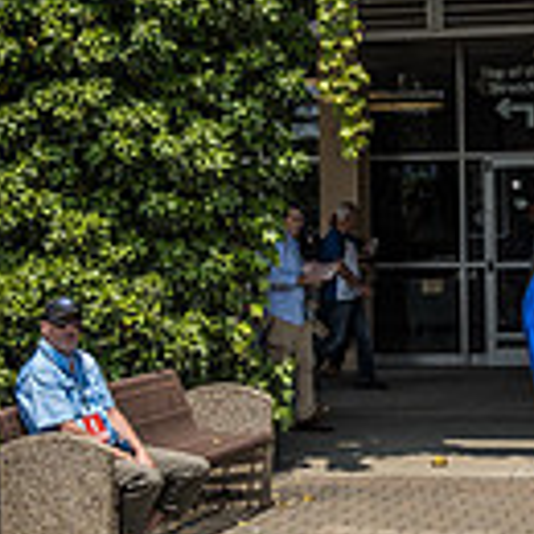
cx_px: 559
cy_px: 209
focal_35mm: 94
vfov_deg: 18.5
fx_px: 1641
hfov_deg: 17.9
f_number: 4
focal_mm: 11.76
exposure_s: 1/800
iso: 100
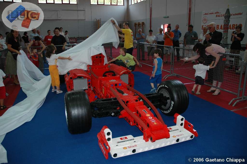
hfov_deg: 67.4
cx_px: 124
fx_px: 185
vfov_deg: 47.8
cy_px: 82
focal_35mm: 27
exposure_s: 1/60
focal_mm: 18
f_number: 3.5
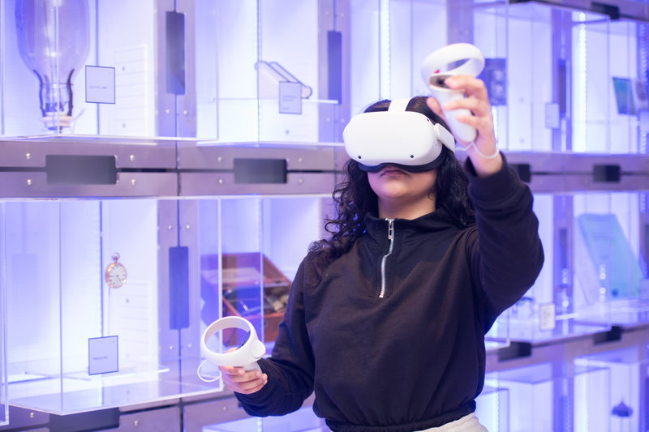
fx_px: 1352
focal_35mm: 75
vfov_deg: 18.2
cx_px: 324
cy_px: 216
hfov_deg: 27.0
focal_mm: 75
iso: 800
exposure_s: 1/250
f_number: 3.5
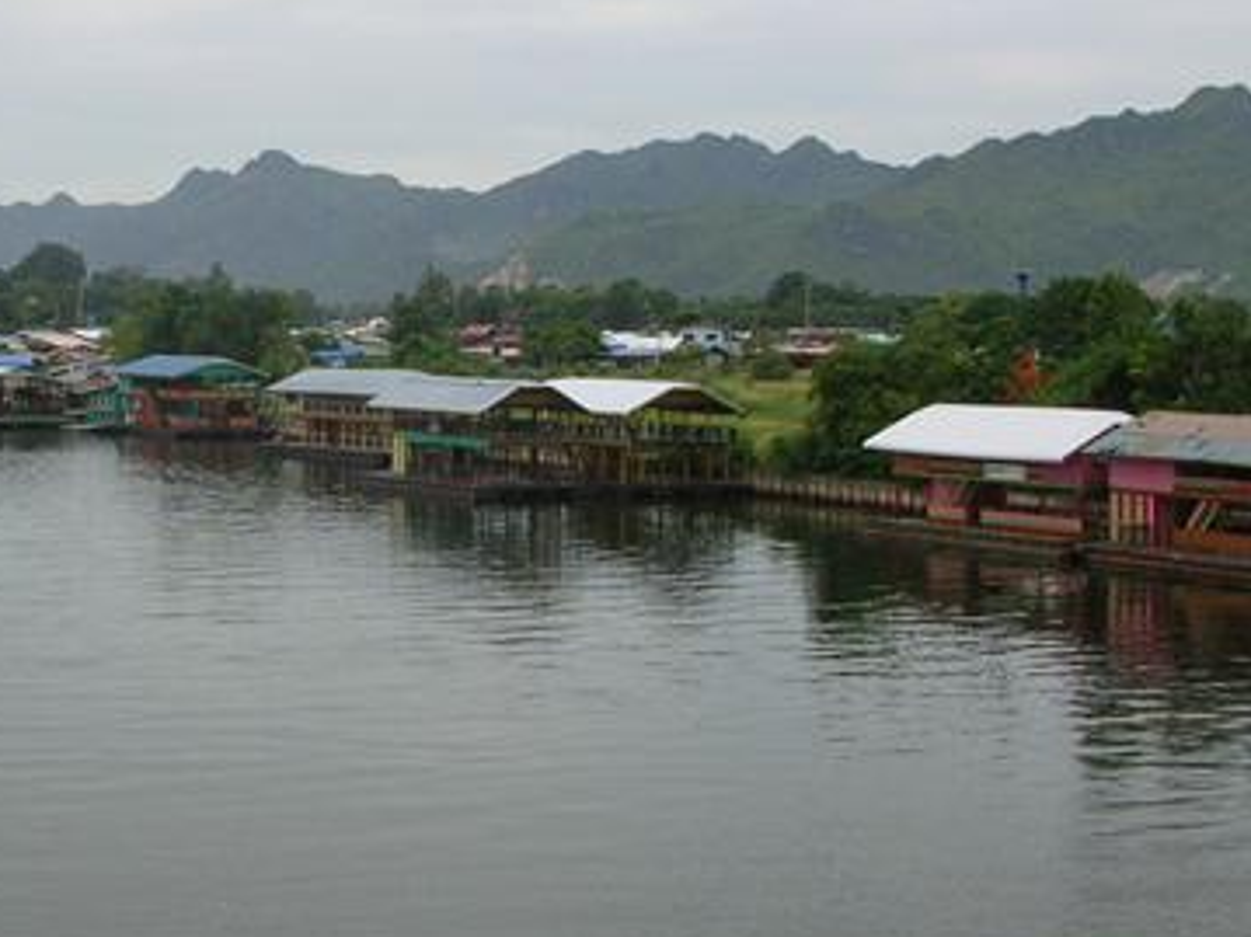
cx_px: 199
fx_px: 2818
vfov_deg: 18.9
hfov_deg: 24.5
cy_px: 357
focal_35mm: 78
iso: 50
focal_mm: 5.8
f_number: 5.6
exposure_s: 1/195
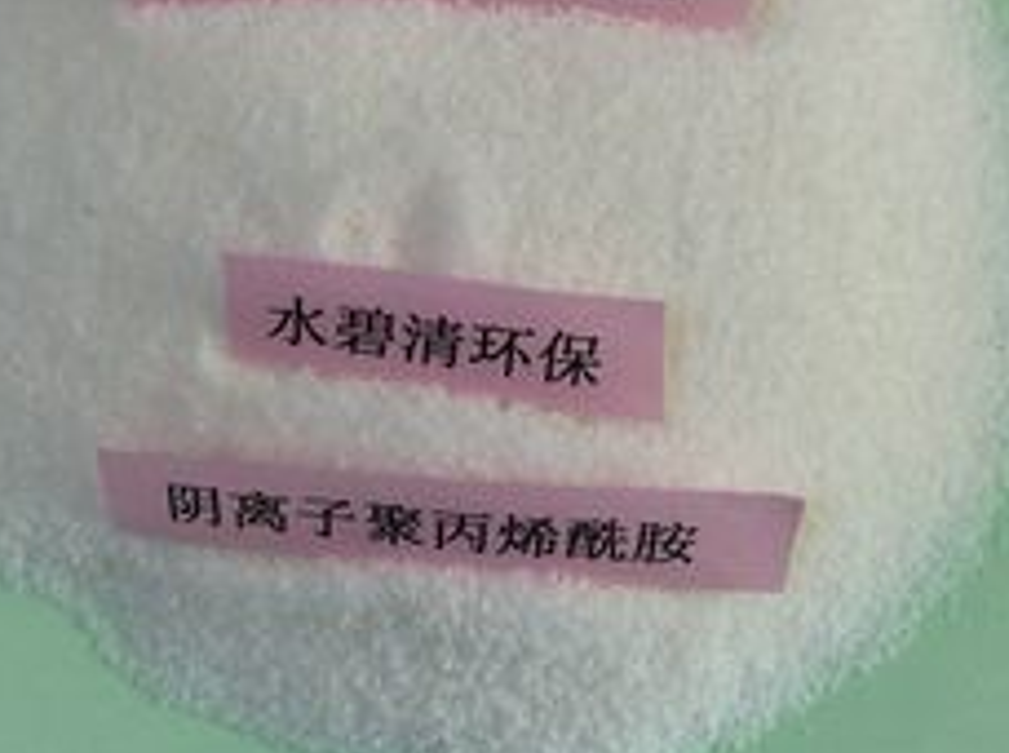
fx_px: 1687
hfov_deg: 33.2
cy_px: 226
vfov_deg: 25.0
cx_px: 416
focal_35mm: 58
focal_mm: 3.3
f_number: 2.4
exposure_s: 1/24
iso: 40
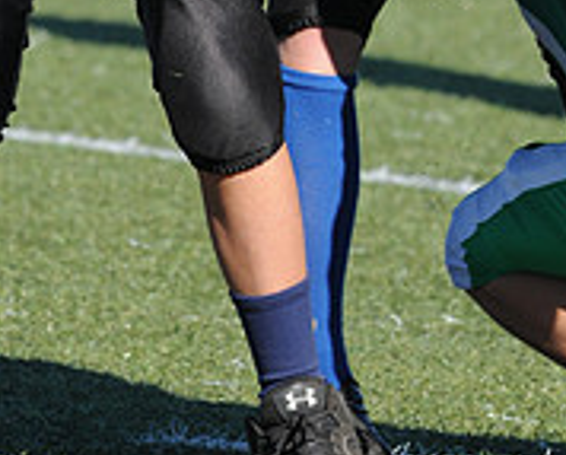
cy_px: -188
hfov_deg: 1.4
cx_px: 507
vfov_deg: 1.1
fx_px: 23021
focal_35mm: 1372
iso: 200
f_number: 7.1
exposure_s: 1/500
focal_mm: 300
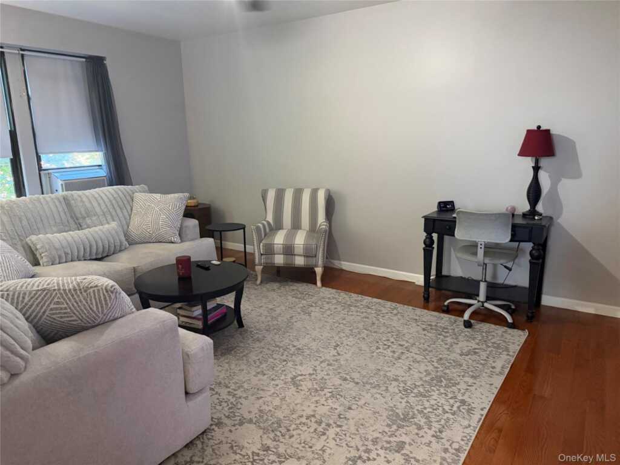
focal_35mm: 24
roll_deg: +1.2
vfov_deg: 56.8
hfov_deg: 71.6
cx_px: 310
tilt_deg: -12.9
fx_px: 430
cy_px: 232
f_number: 1.78
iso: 640
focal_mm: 6.76
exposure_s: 1/60
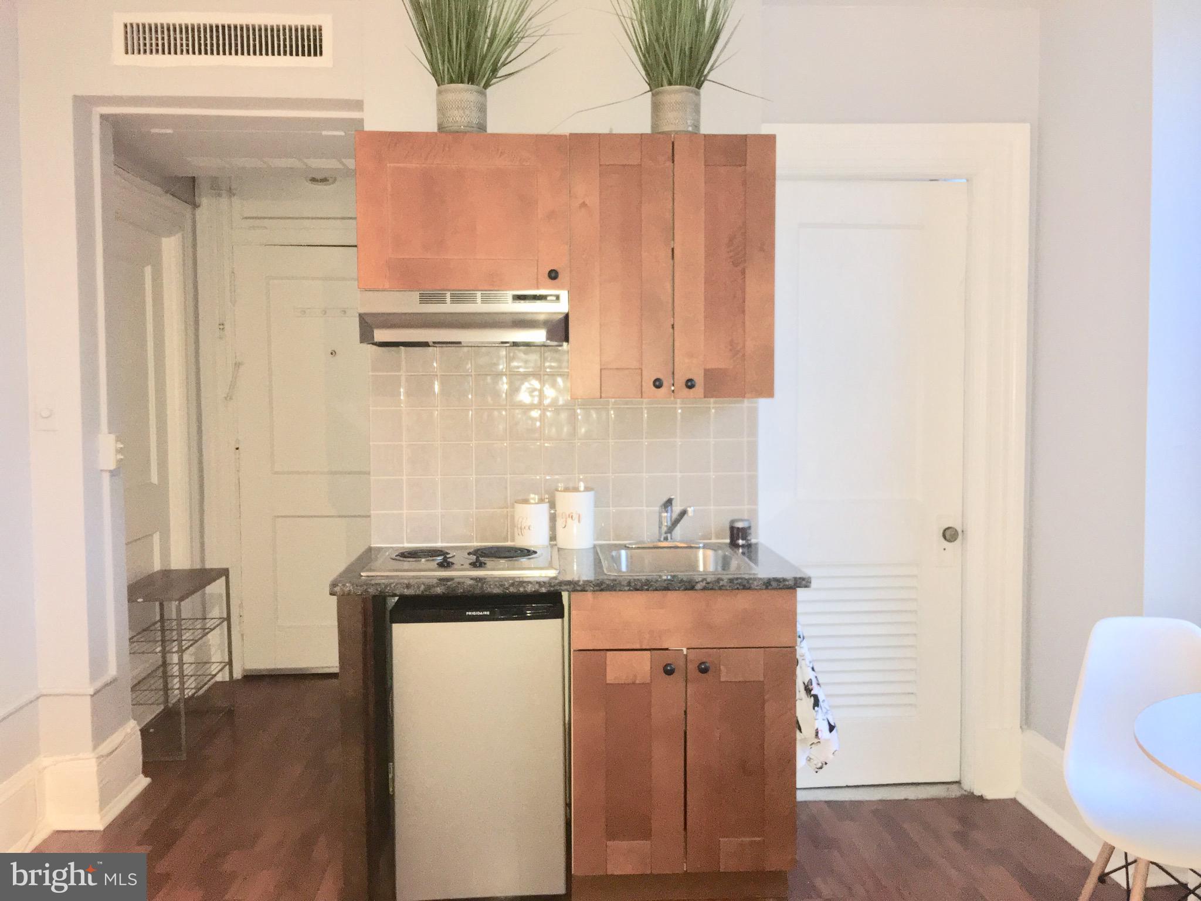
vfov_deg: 48.2
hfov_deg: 61.7
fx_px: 1006
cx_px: 600
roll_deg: +0.2
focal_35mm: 29
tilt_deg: -2.9
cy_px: 450
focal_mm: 4.15
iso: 125
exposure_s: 1/16
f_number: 2.2
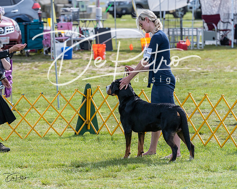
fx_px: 1712
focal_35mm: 244
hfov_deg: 7.9
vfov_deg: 6.3
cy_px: 82
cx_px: 100
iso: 400
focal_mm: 192
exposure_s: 1/1250
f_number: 5.6
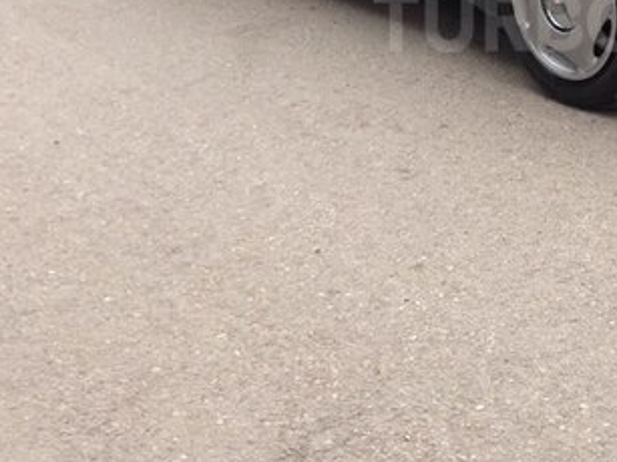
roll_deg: +1.8
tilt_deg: -13.9
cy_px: 21
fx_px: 1265
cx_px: 579
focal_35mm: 71
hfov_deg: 26.3
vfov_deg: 20.2
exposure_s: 1/60
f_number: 2.4
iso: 64
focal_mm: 4.12
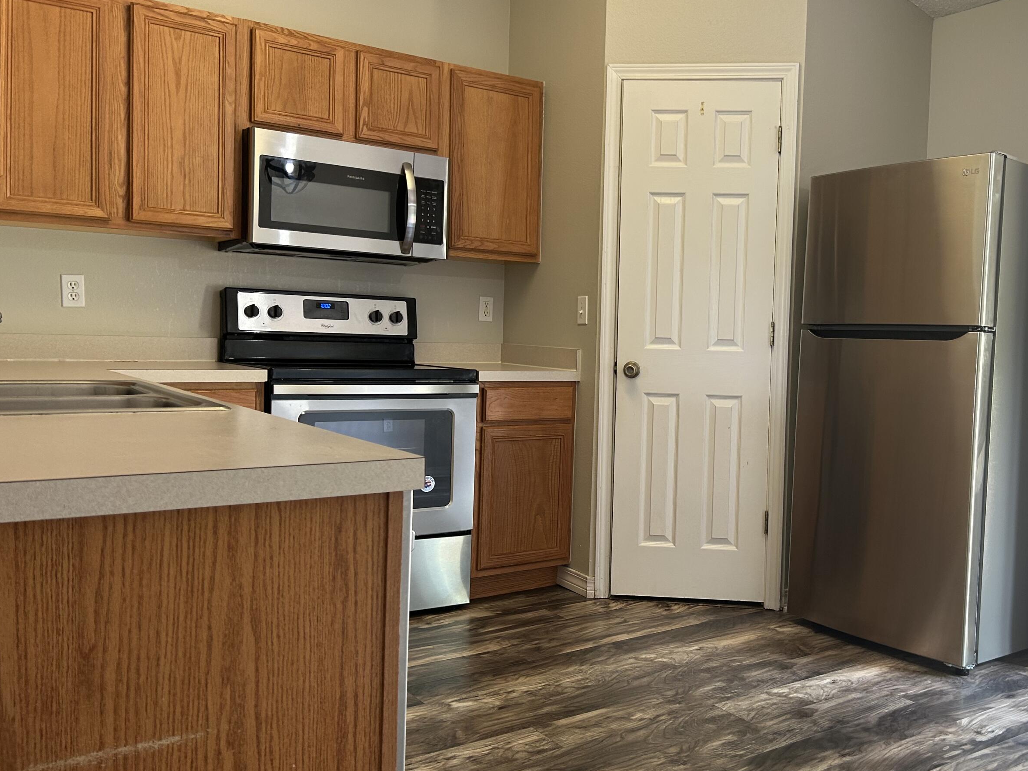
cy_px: 375
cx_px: 648
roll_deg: -1.6
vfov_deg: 42.9
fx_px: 980
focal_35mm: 33
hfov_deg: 54.7
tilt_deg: -2.3
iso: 100
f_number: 1.5
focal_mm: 5.7
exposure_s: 1/60
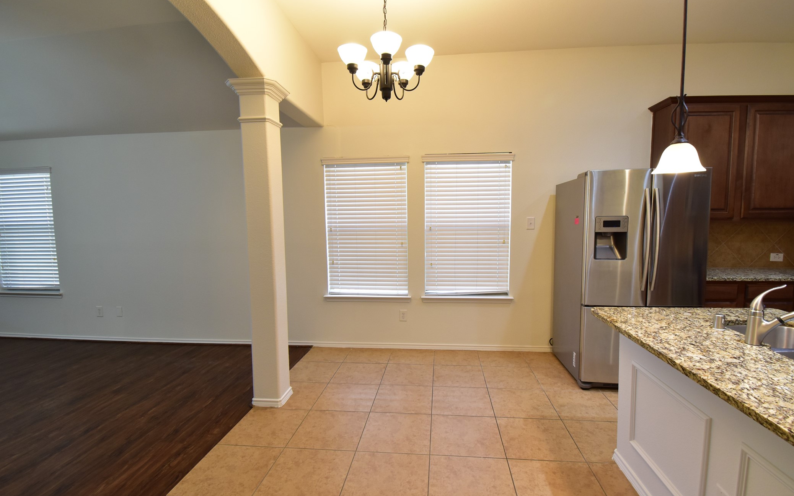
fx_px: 346
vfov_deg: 71.2
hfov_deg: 97.8
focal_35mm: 16
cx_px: 403
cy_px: 255
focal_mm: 10
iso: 720
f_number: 7.1
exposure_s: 1/15
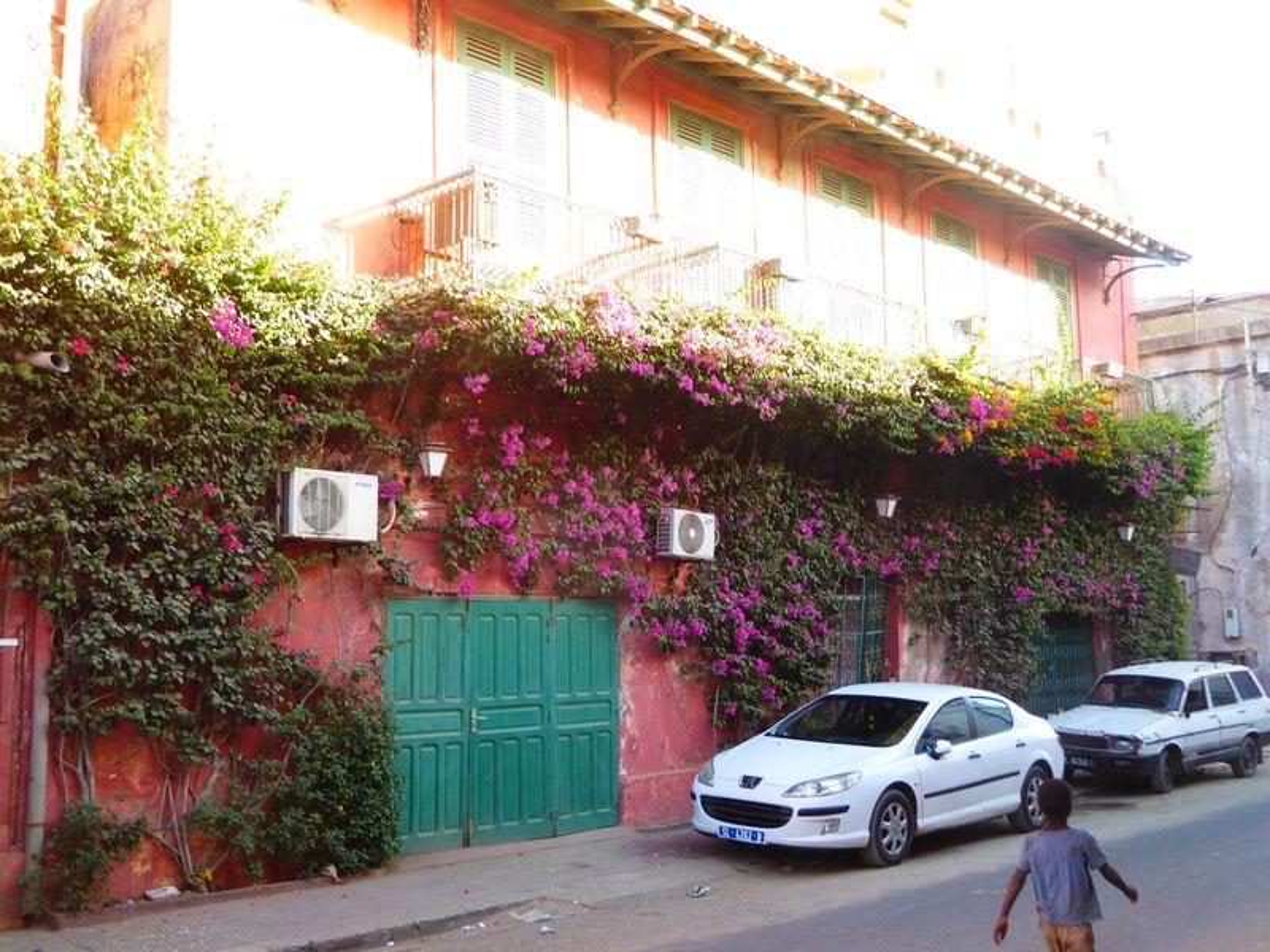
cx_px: 635
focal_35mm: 37
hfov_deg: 50.1
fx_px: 1357
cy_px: 476
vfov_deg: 38.7
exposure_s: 1/60
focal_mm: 6.7
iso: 100
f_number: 3.7
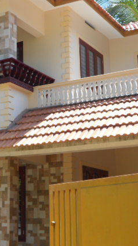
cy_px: 115
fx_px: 455
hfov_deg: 16.9
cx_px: 1
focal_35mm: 70
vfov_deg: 30.1
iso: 80
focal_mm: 7.9
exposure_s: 1/200
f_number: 4.2
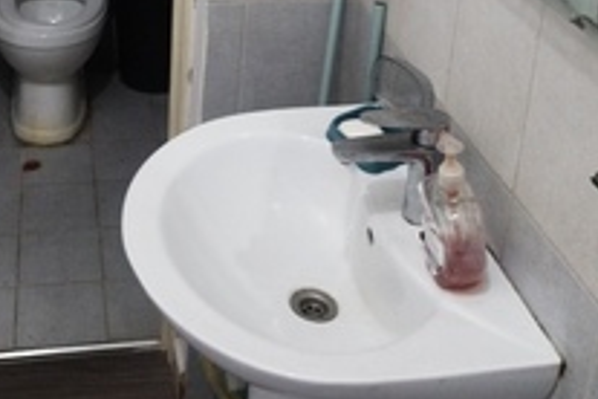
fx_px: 914
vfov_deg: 22.2
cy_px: -114
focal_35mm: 55
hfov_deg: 36.0
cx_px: 218
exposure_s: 1/24
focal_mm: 5.89
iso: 1120
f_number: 1.89
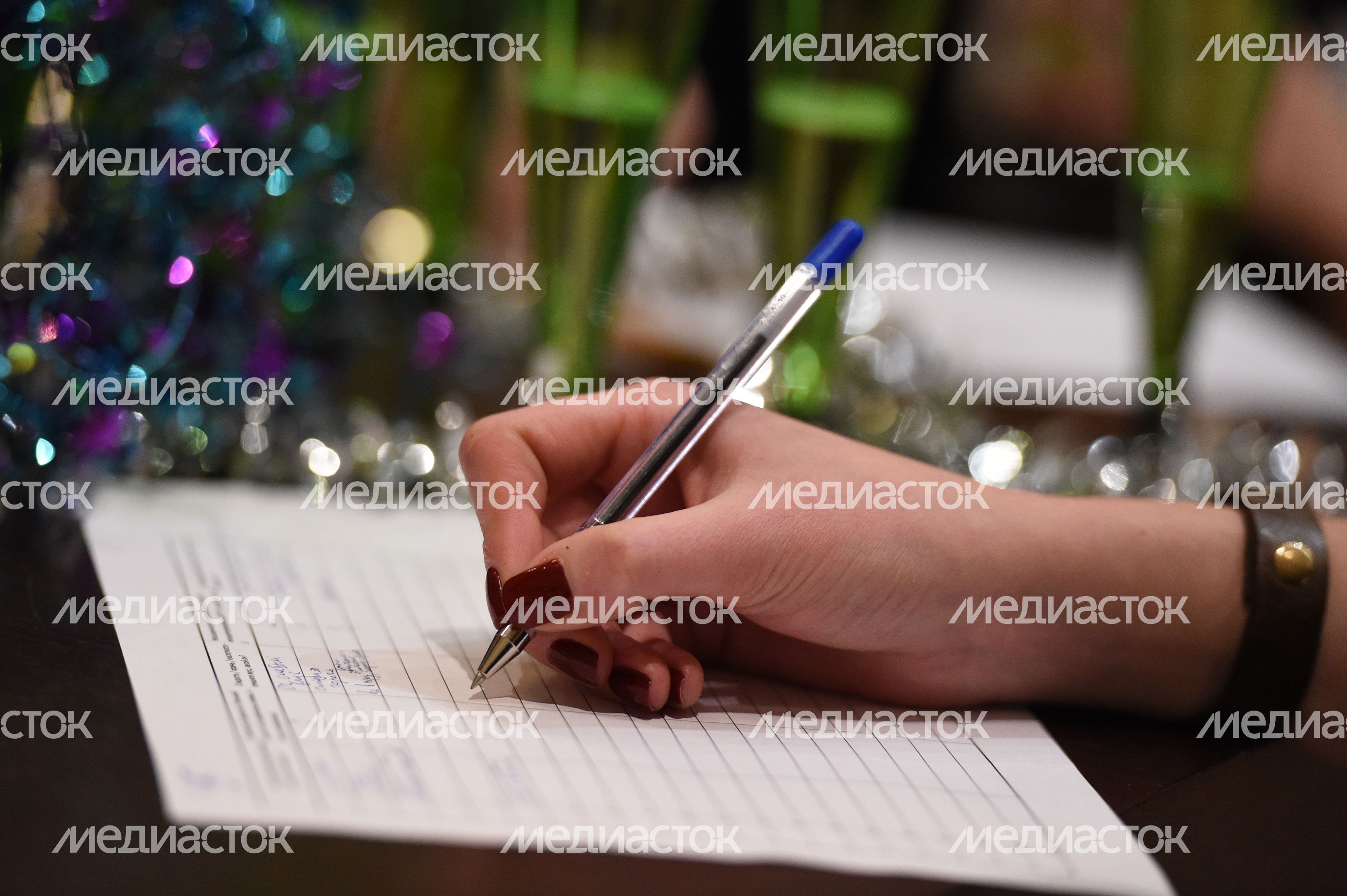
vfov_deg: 6.9
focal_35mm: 200
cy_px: 448
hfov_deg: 10.3
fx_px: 7479
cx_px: 674
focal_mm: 200
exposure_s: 1/640
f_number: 2.8
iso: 8000
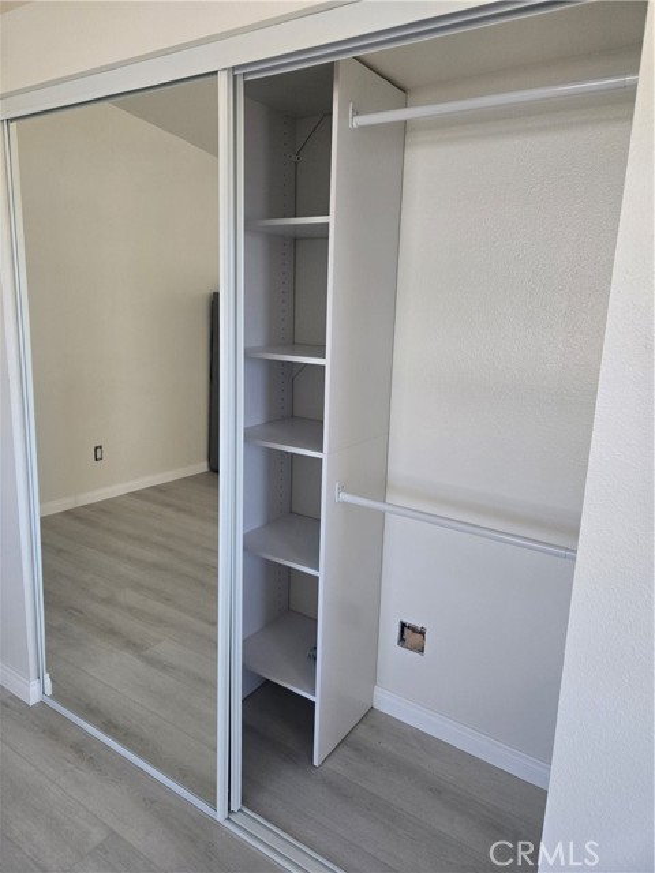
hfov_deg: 58.9
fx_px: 580
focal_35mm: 23
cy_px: 436
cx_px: 328
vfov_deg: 73.9
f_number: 1.8
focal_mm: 5.4
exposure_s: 1/180
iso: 160
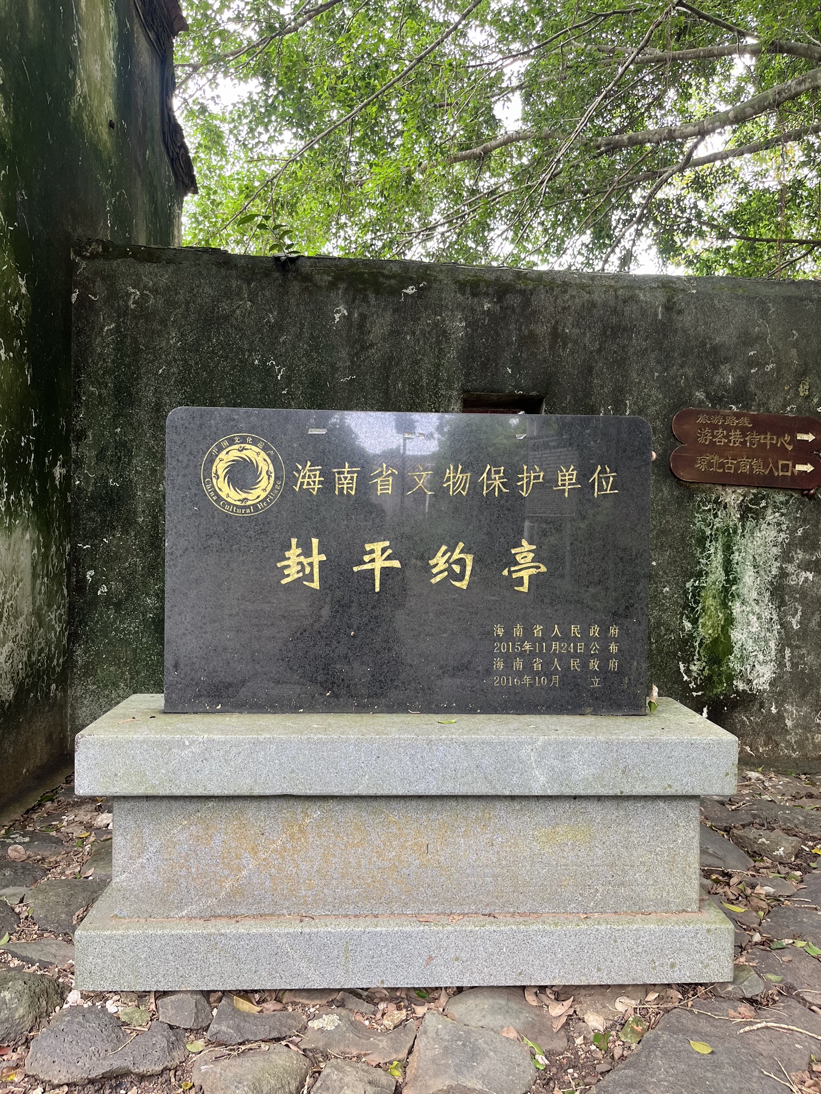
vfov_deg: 67.3
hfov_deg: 53.1
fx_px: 822
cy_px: 547
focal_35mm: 26
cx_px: 410
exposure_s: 1/121
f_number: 1.6
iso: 80
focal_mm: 5.1
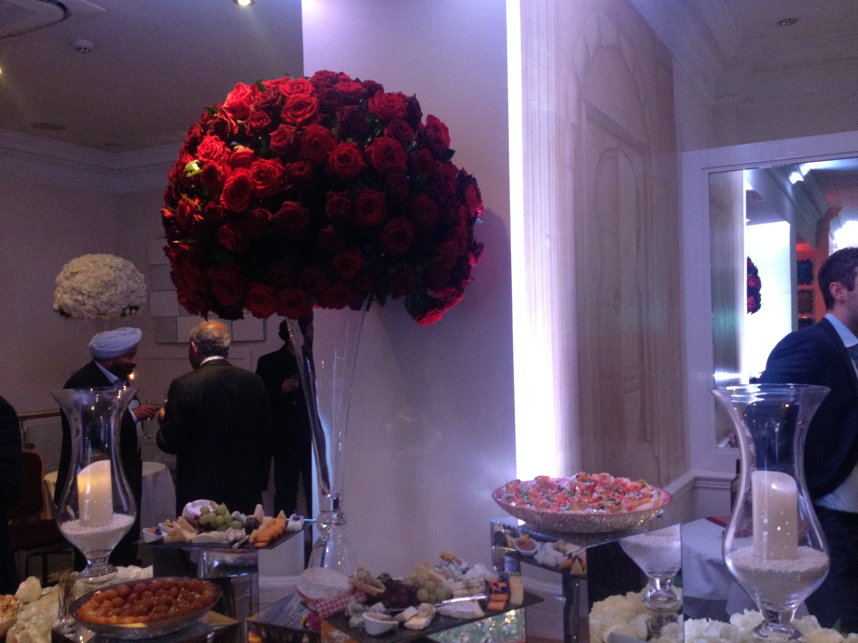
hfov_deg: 52.6
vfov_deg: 40.7
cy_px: 322
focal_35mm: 35
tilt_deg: +1.7
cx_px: 429
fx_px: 868
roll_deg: +1.0
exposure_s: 1/20
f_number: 2.4
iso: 250
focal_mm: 4.28
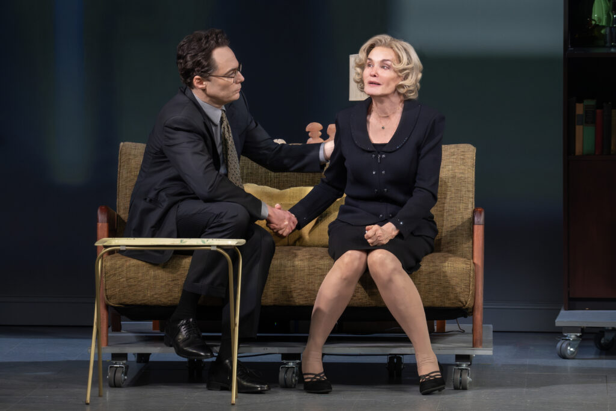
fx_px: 4620
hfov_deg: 7.6
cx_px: 308
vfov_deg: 5.1
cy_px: 206
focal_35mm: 270
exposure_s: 1/320
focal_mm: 180
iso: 2500
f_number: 5.6
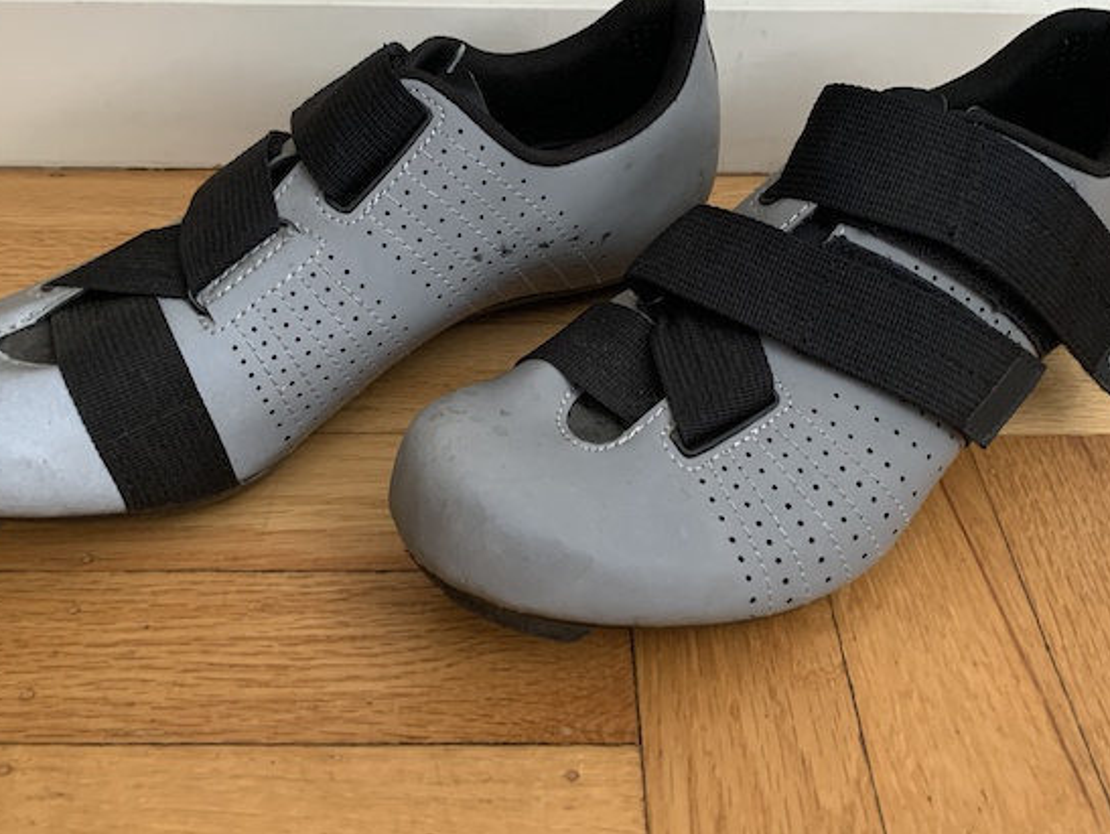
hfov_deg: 48.9
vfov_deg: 37.5
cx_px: 570
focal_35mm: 38
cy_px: 315
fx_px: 1219
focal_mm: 4.25
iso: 400
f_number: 1.8
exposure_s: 1/48
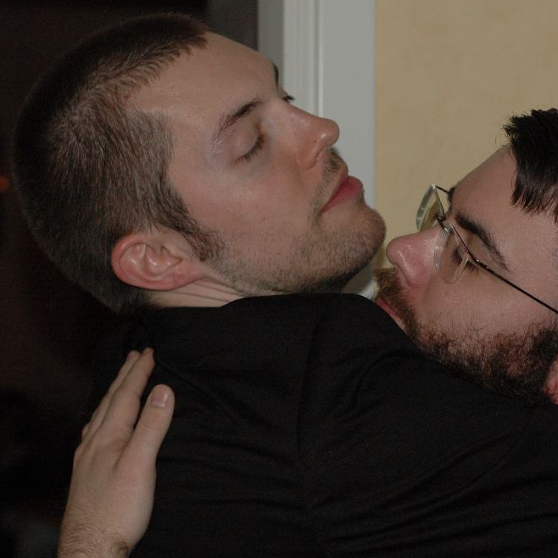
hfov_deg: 17.5
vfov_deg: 17.6
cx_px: 427
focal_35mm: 99
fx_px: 1806
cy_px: 283
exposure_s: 1/60
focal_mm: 50
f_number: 4
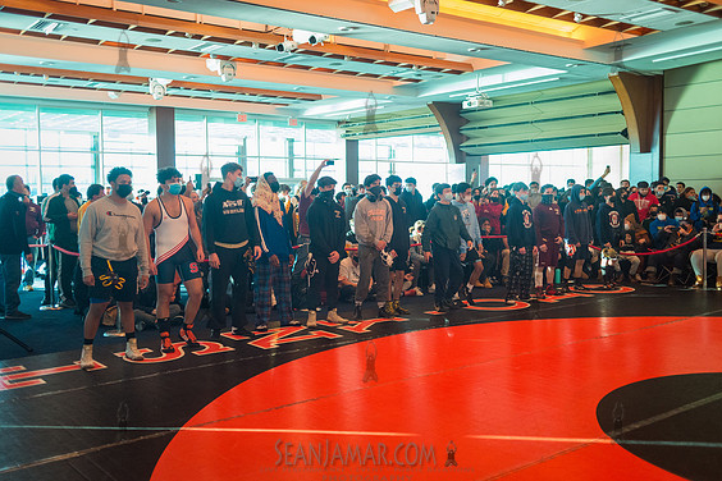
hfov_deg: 53.1
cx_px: 370
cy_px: 236
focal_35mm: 36
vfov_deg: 36.9
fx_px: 722
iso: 3200
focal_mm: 35
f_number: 2.8
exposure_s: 1/400
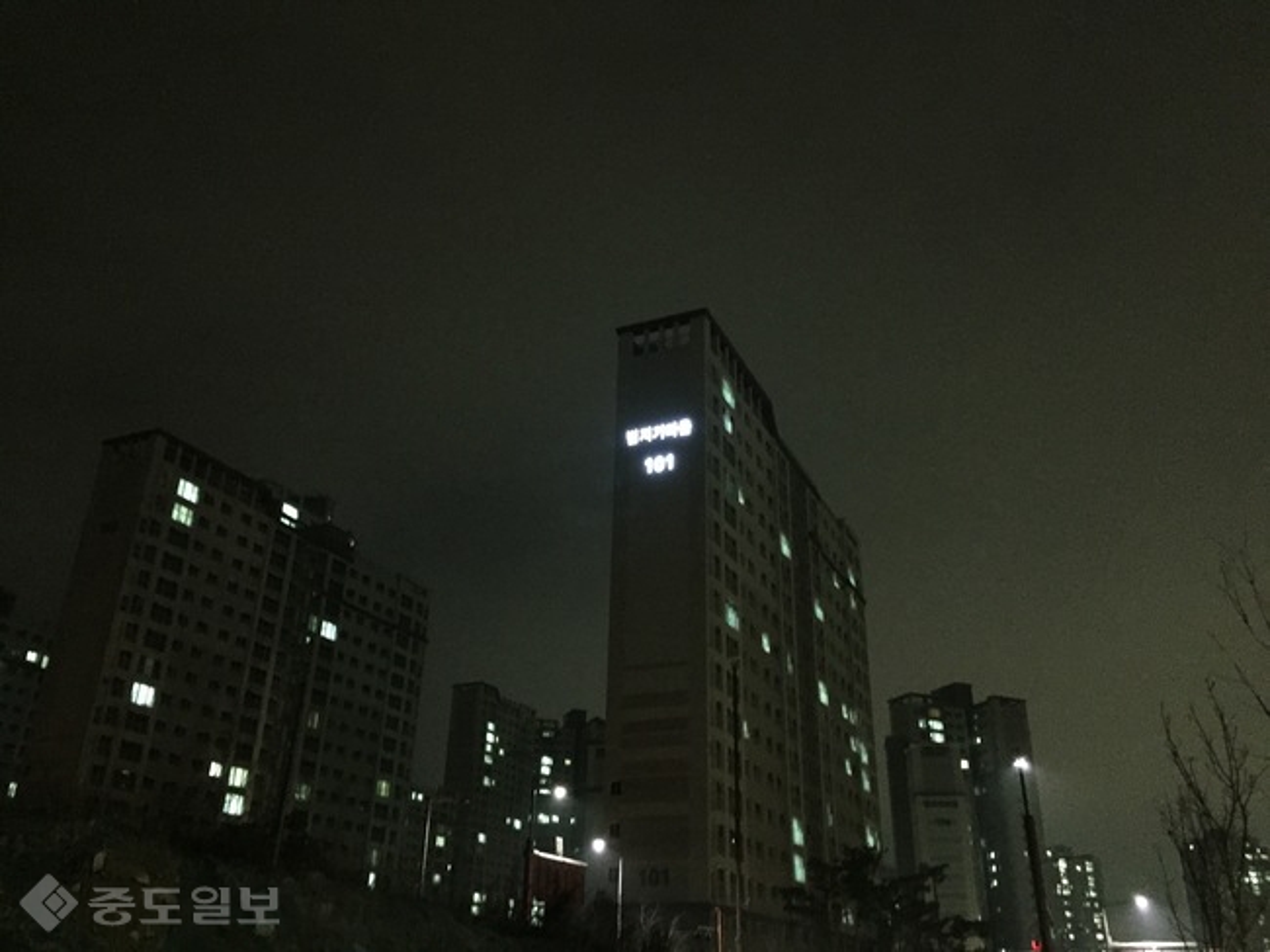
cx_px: 635
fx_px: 1064
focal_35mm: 29
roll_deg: -1.3
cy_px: 476
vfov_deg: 48.2
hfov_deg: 61.7
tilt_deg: +24.4
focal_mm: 4.15
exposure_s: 1/15
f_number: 2.2
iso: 1000
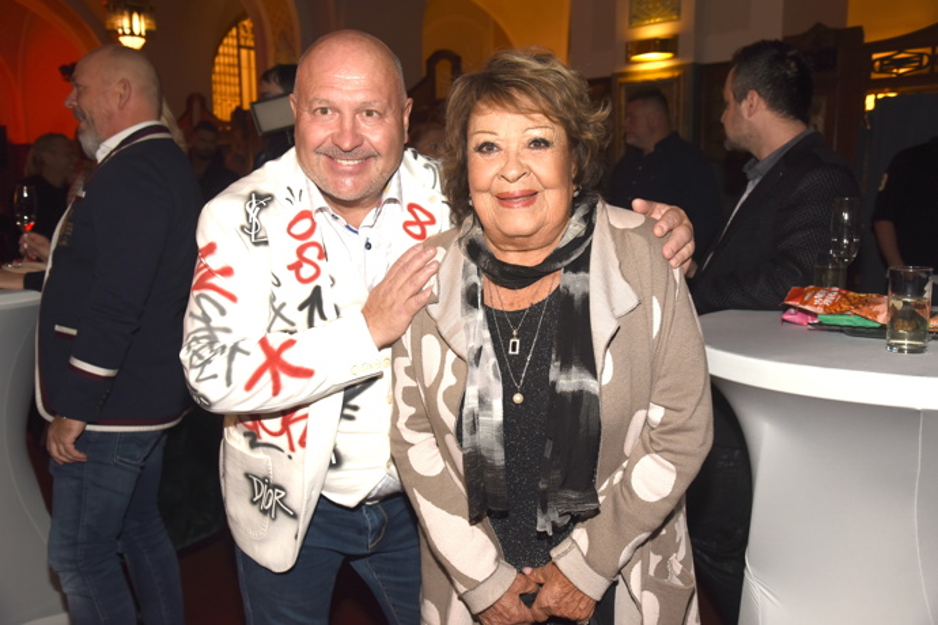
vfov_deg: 41.1
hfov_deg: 58.7
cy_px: 312
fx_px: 834
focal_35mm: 32
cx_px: 469
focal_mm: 32
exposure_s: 1/80
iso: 640
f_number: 5.6
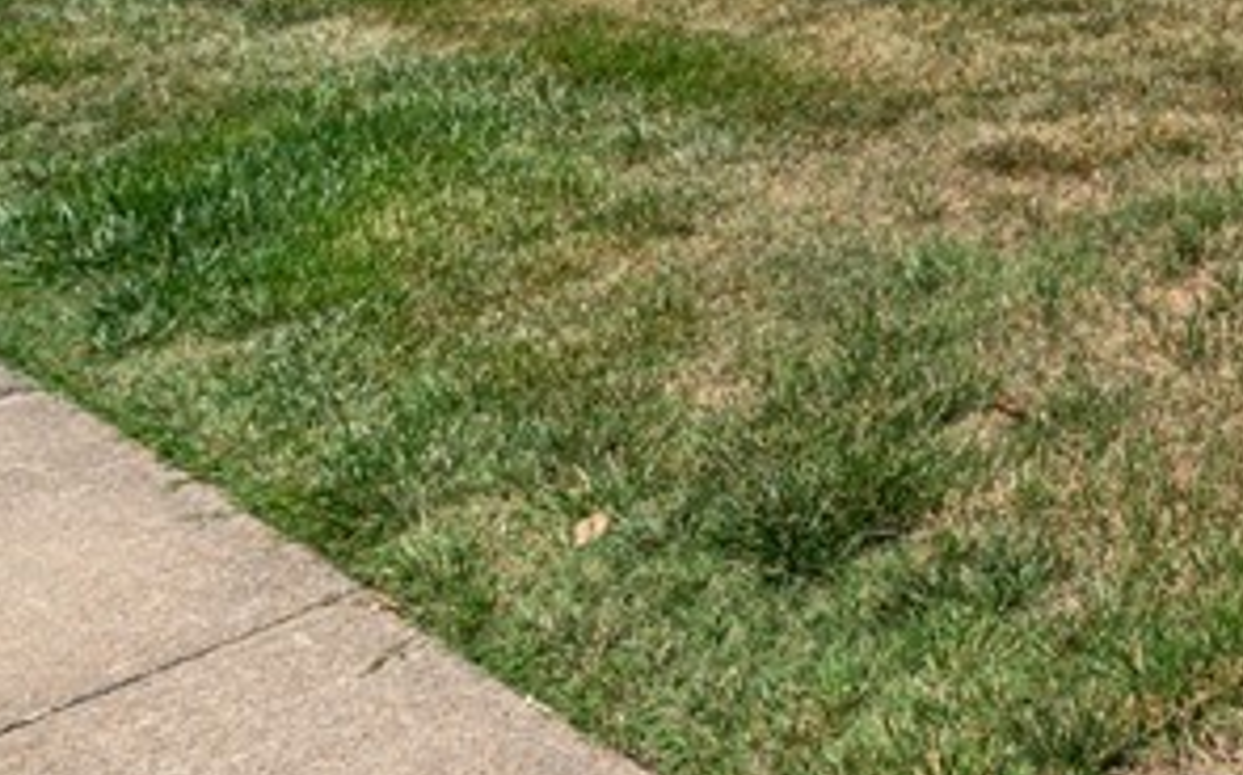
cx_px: 2069
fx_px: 2031
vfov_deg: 18.4
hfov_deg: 23.4
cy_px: -476
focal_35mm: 60
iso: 800
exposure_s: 1/800
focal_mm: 16
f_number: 8
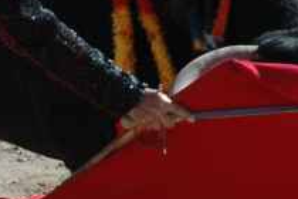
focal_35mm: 1460
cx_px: 31
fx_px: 12085
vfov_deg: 0.9
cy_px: 87
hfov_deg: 1.4
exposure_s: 1/1000
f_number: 6.3
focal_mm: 200
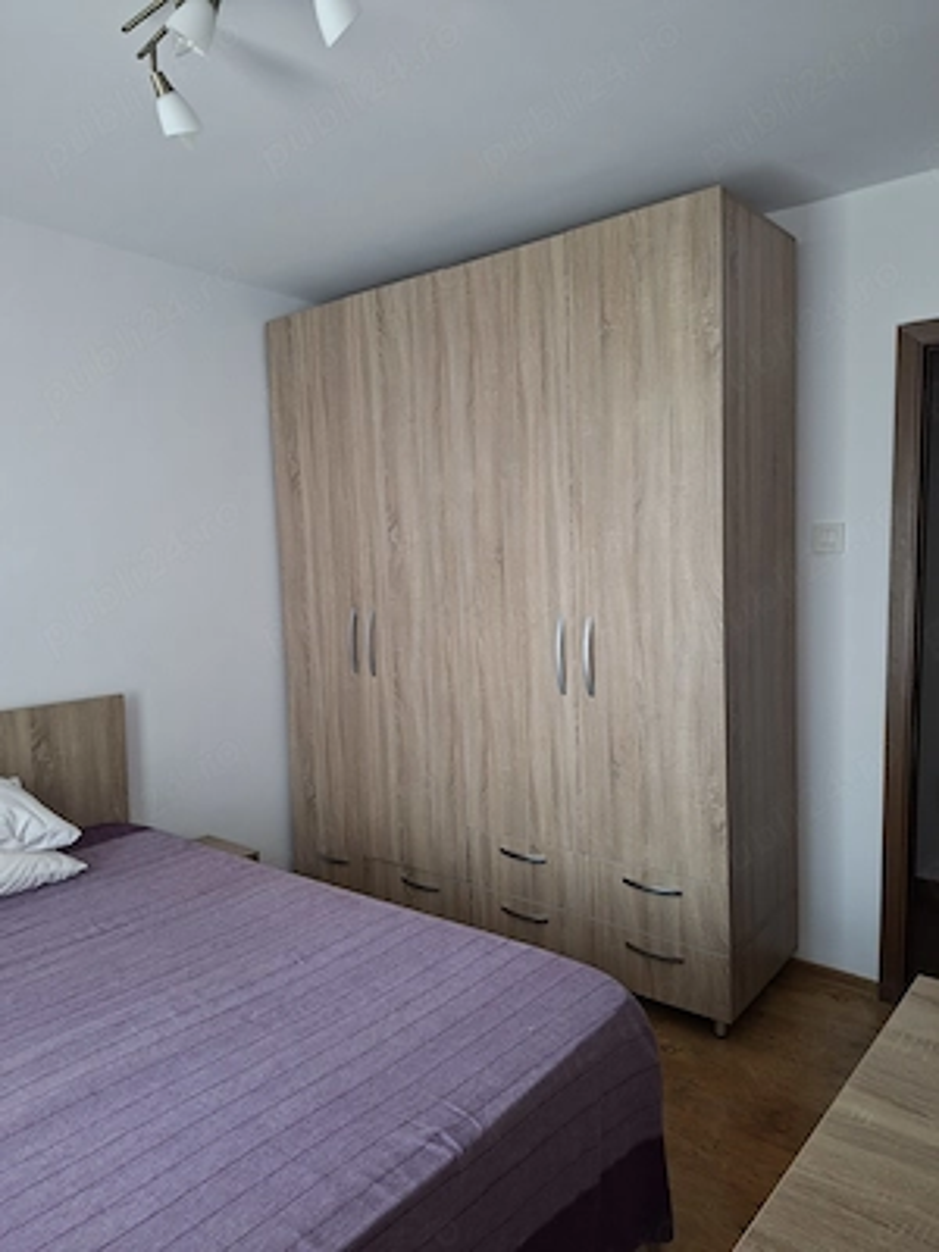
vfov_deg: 73.9
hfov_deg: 58.9
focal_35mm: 23
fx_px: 832
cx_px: 470
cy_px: 626
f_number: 1.8
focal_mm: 5.54
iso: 320
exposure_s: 1/100
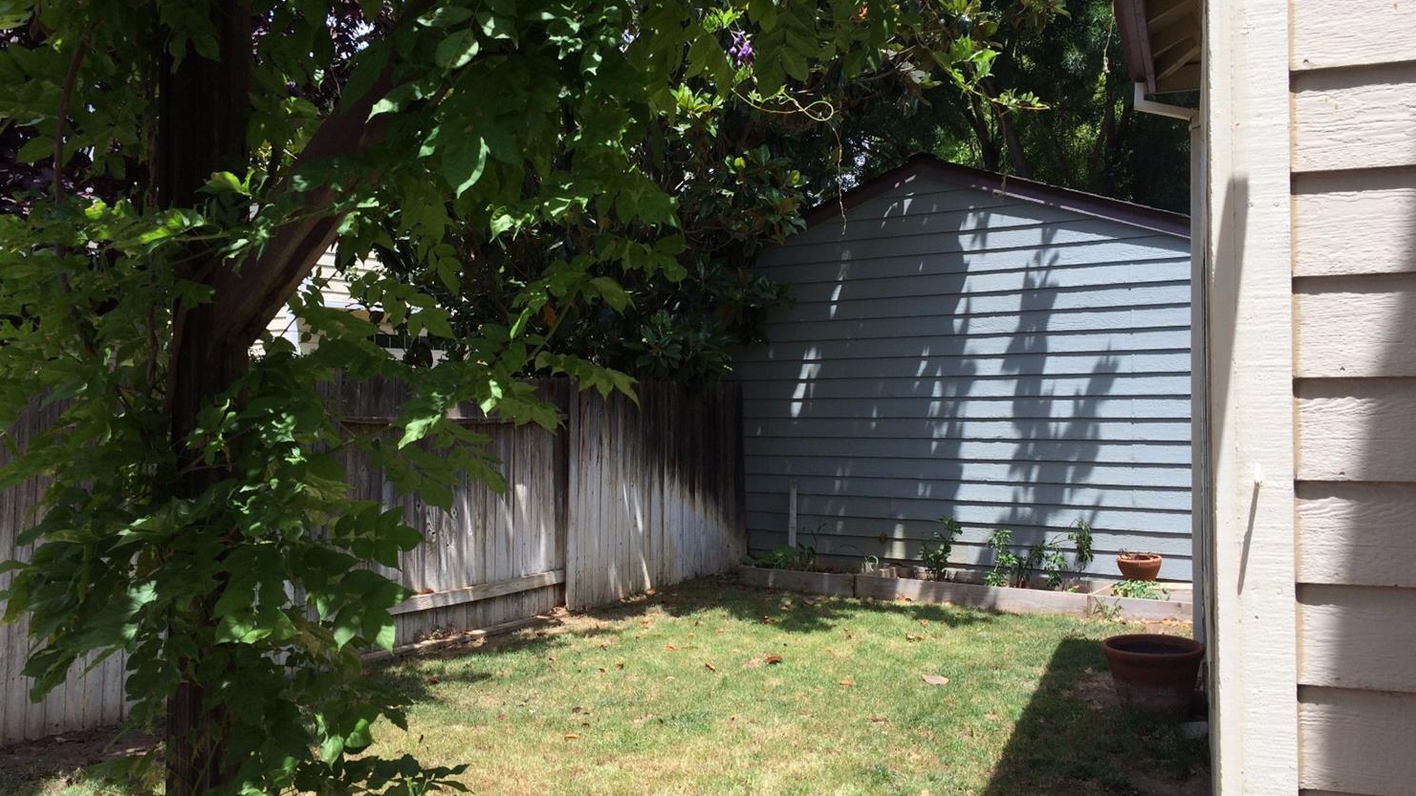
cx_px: 701
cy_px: 385
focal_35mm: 32
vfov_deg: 36.7
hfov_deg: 61.0
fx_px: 1201
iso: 32
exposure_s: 1/912
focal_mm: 4.15
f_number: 2.2
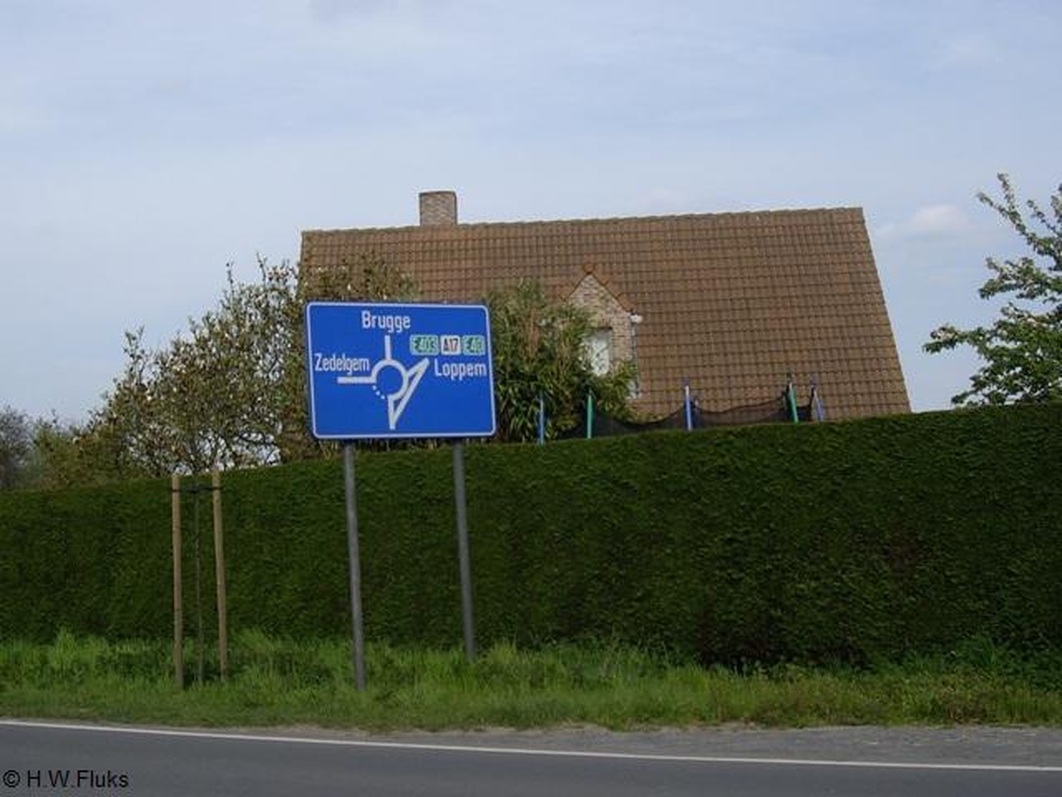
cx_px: 531
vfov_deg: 37.7
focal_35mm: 38
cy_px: 398
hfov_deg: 49.0
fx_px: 1166
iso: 64
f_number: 8
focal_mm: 7.9
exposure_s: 1/125
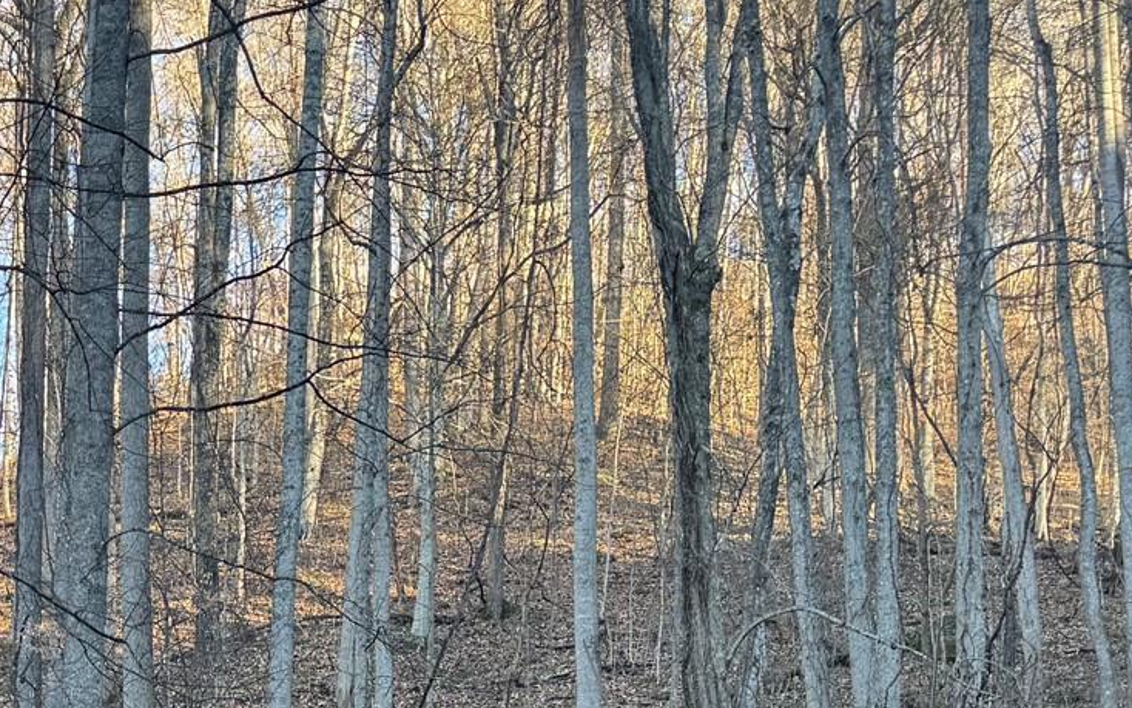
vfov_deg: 17.2
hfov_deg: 27.7
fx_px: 2191
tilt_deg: +12.0
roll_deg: -3.2
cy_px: 935
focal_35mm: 71
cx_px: 66
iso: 64
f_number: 1.78
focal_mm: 6.76
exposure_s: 1/121
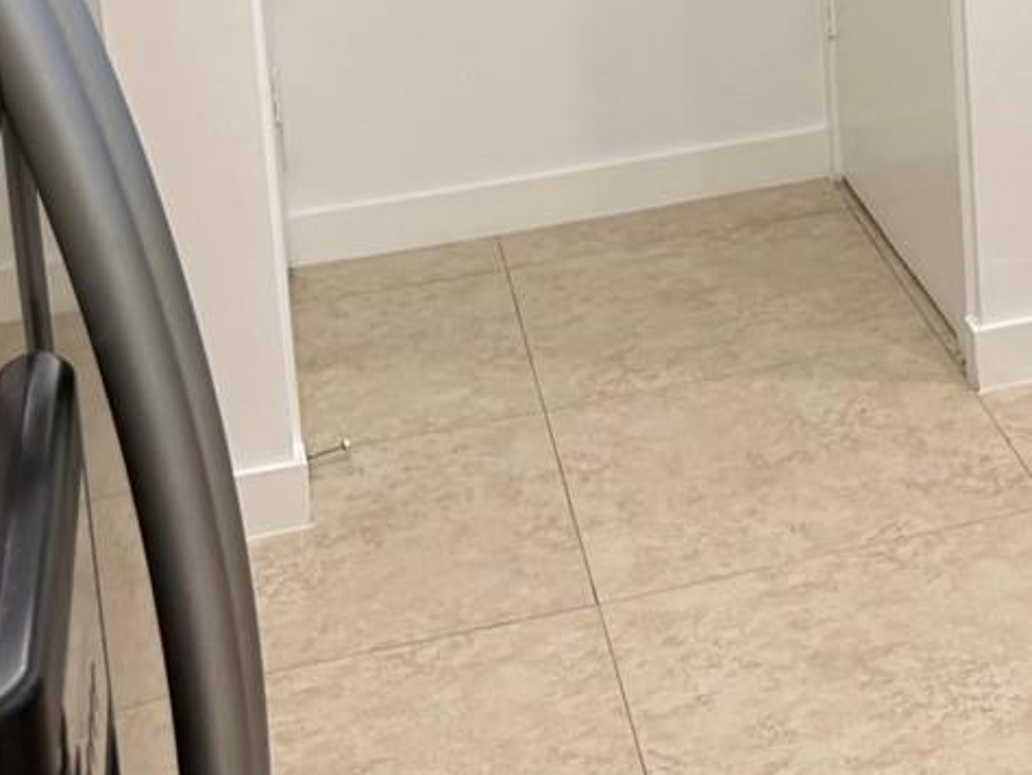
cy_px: -438
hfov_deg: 22.8
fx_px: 2416
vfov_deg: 16.4
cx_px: 1119
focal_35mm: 81
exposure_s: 1/120
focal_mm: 6.76
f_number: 1.78
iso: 125
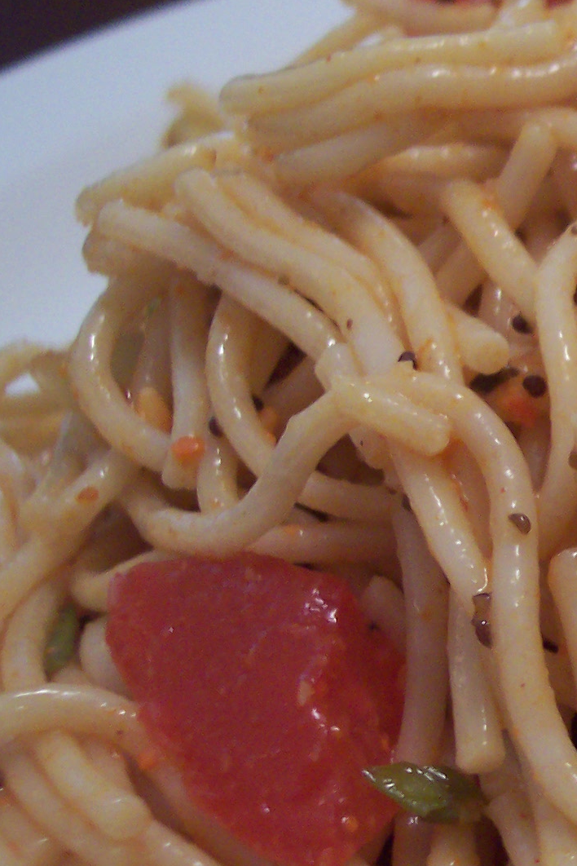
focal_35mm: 96
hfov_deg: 13.2
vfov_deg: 21.2
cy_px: 510
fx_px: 2308
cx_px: 955
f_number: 2.8
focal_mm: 8
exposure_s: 1/10
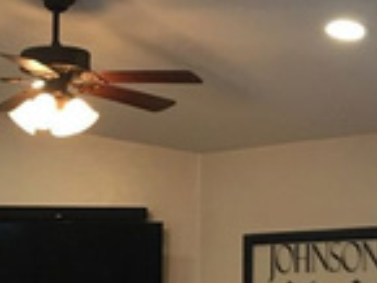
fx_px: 1395
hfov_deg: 15.2
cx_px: 36
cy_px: 325
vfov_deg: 11.4
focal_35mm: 128
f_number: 2.2
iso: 40
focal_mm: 4.15
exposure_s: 1/15
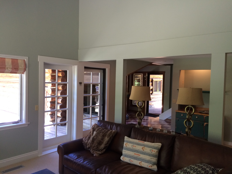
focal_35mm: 29
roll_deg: -0.4
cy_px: 87
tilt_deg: -2.3
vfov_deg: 48.2
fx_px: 194
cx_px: 116
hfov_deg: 61.7
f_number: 2.2
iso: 80
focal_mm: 4.15
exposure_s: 1/33
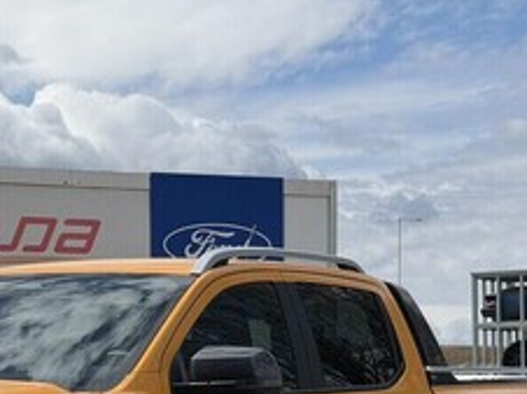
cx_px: 63
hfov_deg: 16.6
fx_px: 1779
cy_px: 404
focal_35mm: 117
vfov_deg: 12.5
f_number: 1.78
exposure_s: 1/9901
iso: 80
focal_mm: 6.76
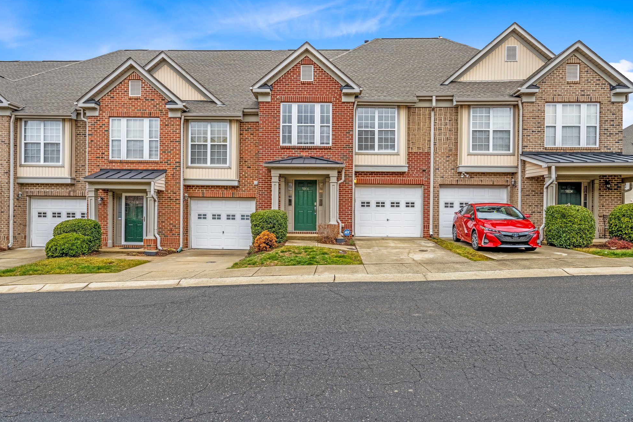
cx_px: 317
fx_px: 422
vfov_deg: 53.1
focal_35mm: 24
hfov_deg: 73.8
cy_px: 213
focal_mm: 23
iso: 500
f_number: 8
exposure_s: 1/640
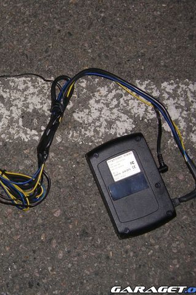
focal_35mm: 53
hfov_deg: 24.8
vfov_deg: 37.5
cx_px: 19
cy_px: 147
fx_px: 433
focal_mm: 7.9
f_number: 2.8
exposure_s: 1/60
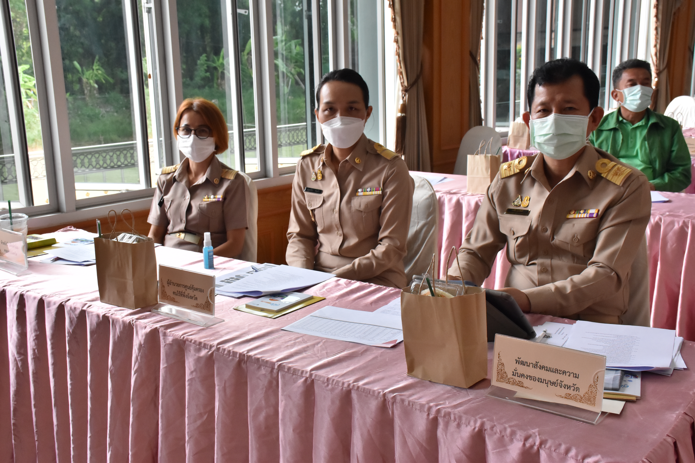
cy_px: 232
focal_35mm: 40
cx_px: 348
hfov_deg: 47.9
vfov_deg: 33.0
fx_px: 782
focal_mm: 27
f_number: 9
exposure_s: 1/320
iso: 1600
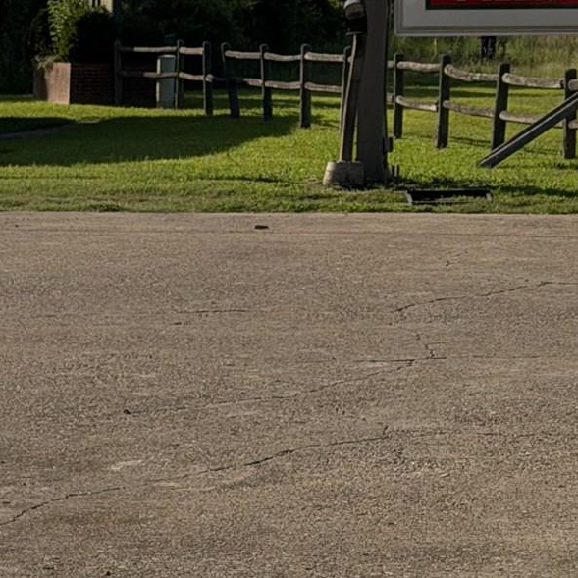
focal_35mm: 166
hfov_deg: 10.4
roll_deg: -0.5
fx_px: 3136
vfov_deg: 10.1
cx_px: 657
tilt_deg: +6.6
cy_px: -379
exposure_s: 1/8772
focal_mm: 6.76
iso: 80
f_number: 1.78
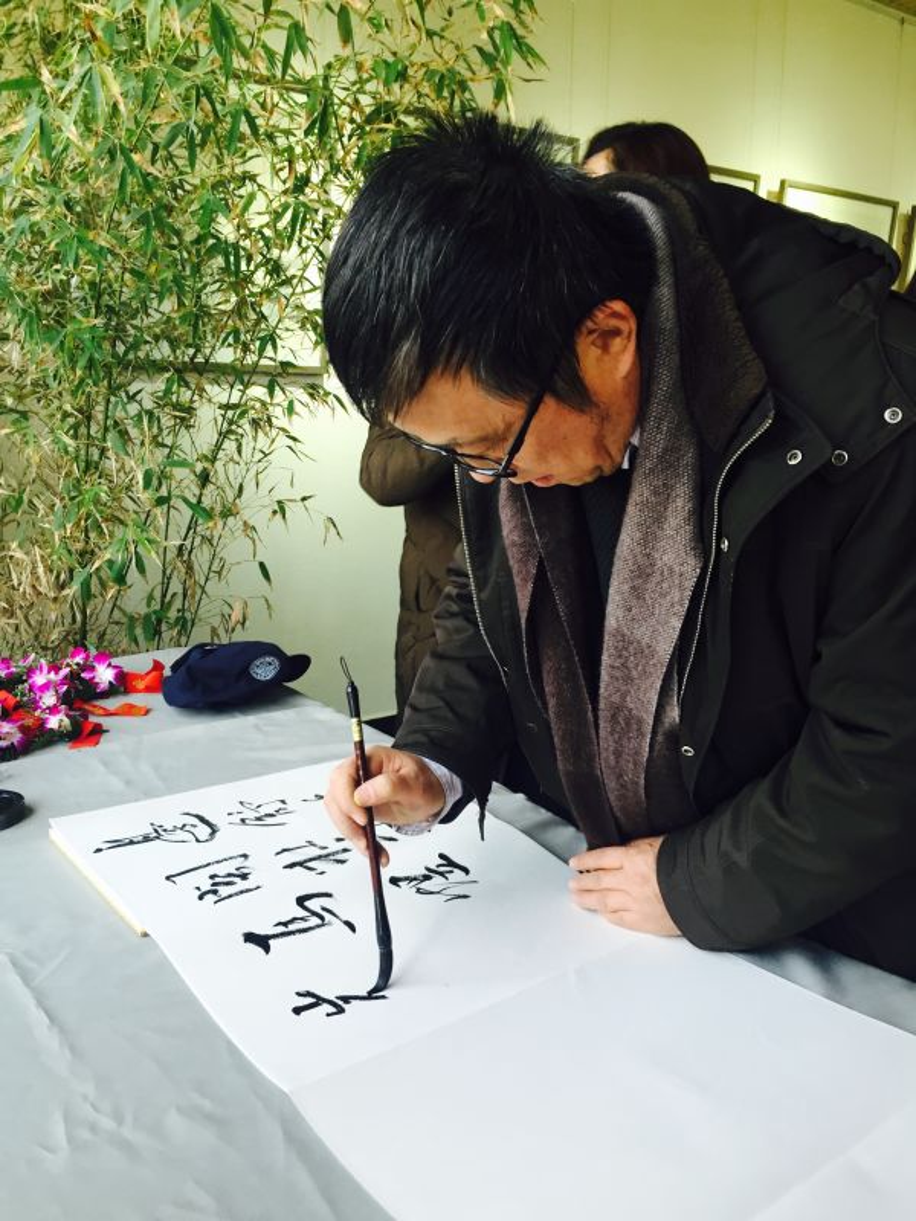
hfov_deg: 48.2
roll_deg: -0.6
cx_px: 458
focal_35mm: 29
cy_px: 610
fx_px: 1023
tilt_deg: -11.4
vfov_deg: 61.7
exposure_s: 1/30
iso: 64
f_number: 2.2
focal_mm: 4.15
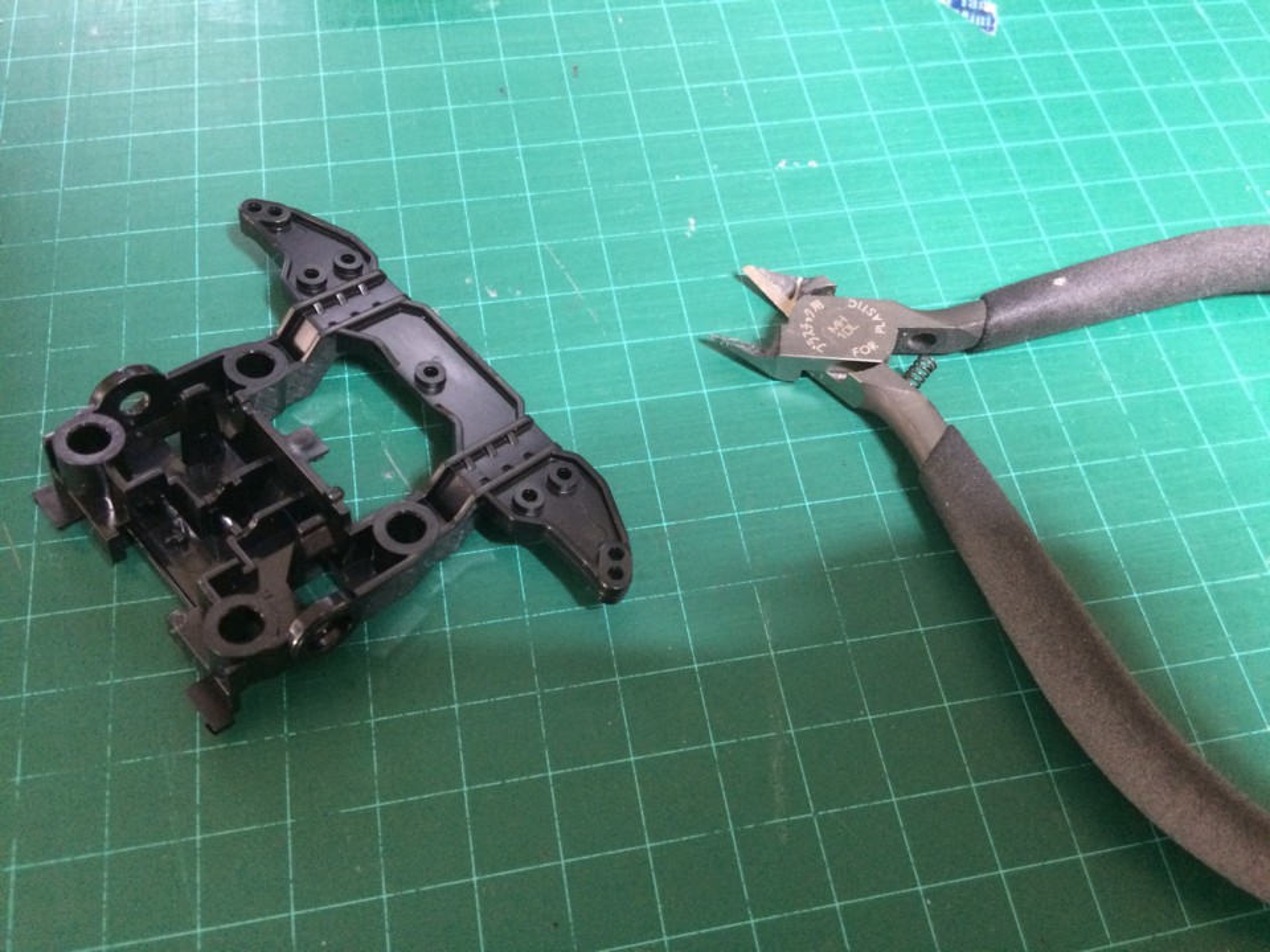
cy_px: 476
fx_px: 1064
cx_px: 635
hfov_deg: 61.7
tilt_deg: -61.0
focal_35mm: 29
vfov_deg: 48.2
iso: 250
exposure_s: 1/30
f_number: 2.2
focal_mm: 4.15
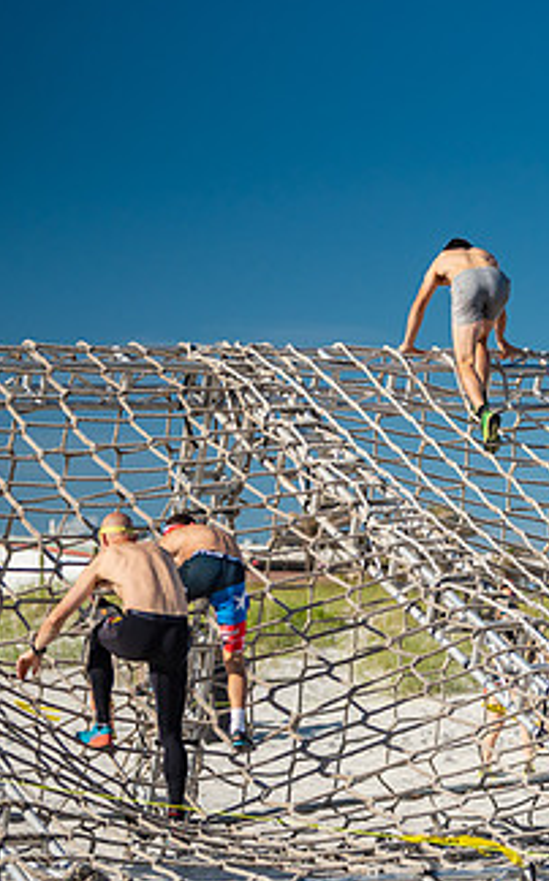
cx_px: 519
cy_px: 515
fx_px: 3765
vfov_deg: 13.3
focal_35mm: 157
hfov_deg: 8.3
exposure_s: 1/4000
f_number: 2.8
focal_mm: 86
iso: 400
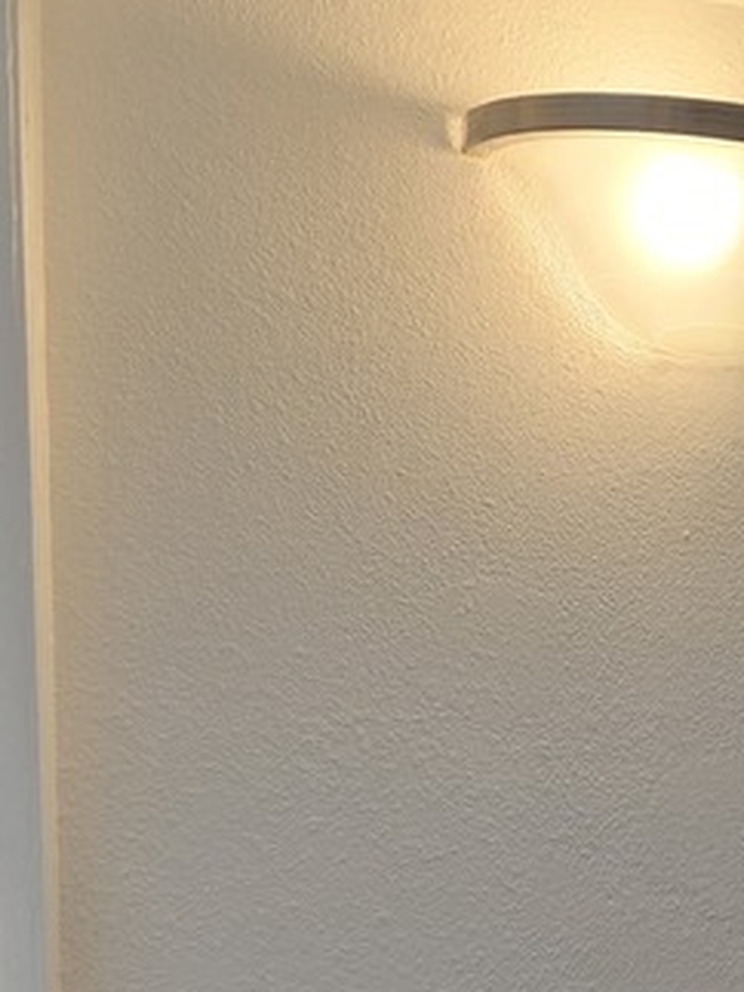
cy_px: 1388
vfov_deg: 22.0
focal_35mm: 77
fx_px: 2208
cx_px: 729
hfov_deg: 18.7
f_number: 1.8
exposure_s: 1/120
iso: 64
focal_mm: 5.4
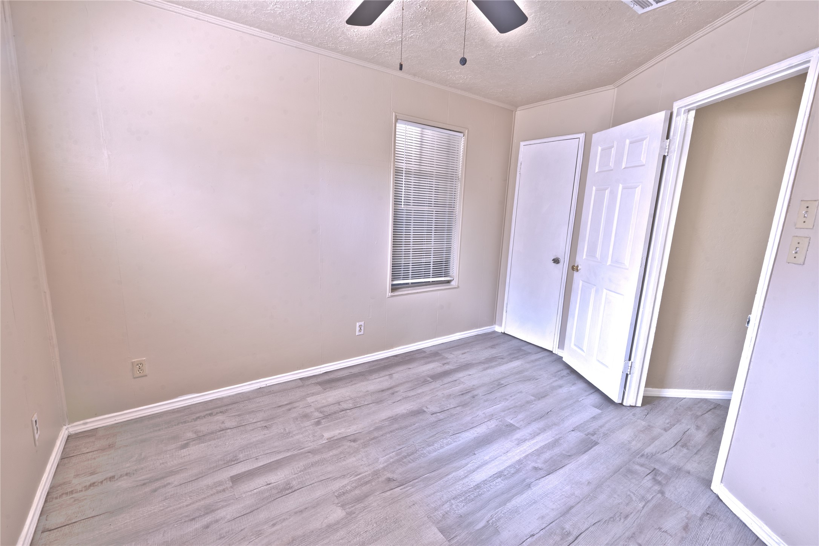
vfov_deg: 73.7
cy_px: 273
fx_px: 364
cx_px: 410
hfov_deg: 96.7
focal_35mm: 16
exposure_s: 3.2
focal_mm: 16
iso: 200
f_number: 13
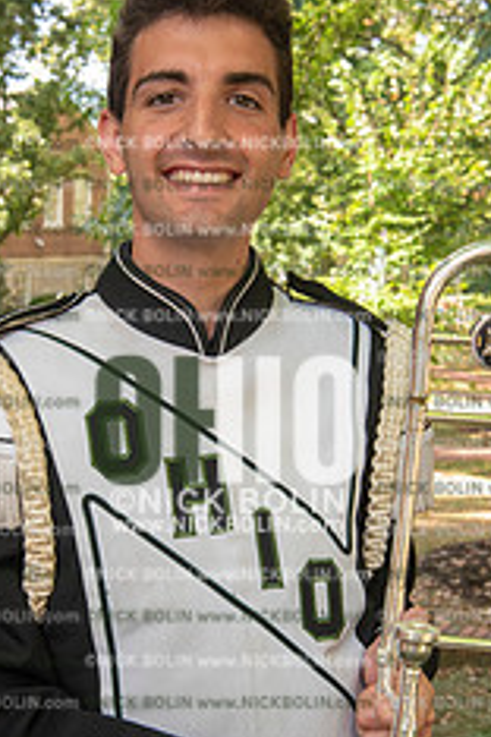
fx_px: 1493
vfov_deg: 27.6
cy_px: 444
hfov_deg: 18.7
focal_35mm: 73
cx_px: 227
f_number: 8
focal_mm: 38
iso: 500
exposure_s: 1/100
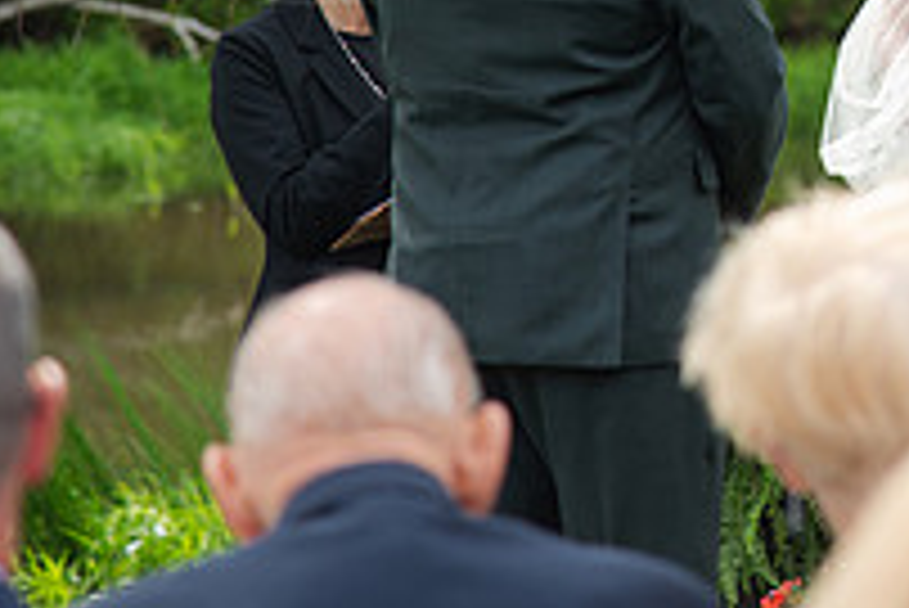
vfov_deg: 4.0
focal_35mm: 345
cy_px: -178
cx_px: 1035
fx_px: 8717
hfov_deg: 5.9
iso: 100
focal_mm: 120
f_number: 4
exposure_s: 1/400
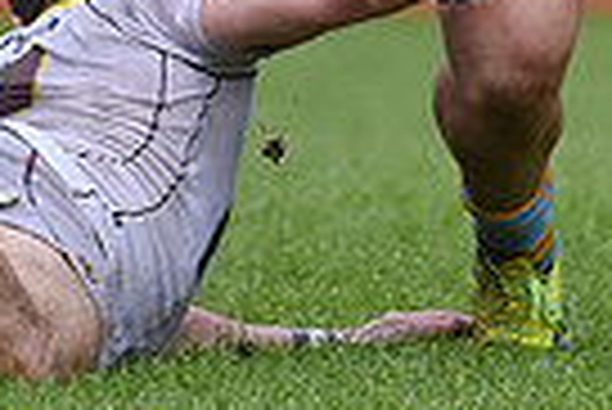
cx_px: 500
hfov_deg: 1.7
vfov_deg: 1.1
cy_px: -345
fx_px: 21224
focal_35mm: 1247
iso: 640
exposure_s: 1/1250
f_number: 3.5
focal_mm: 195
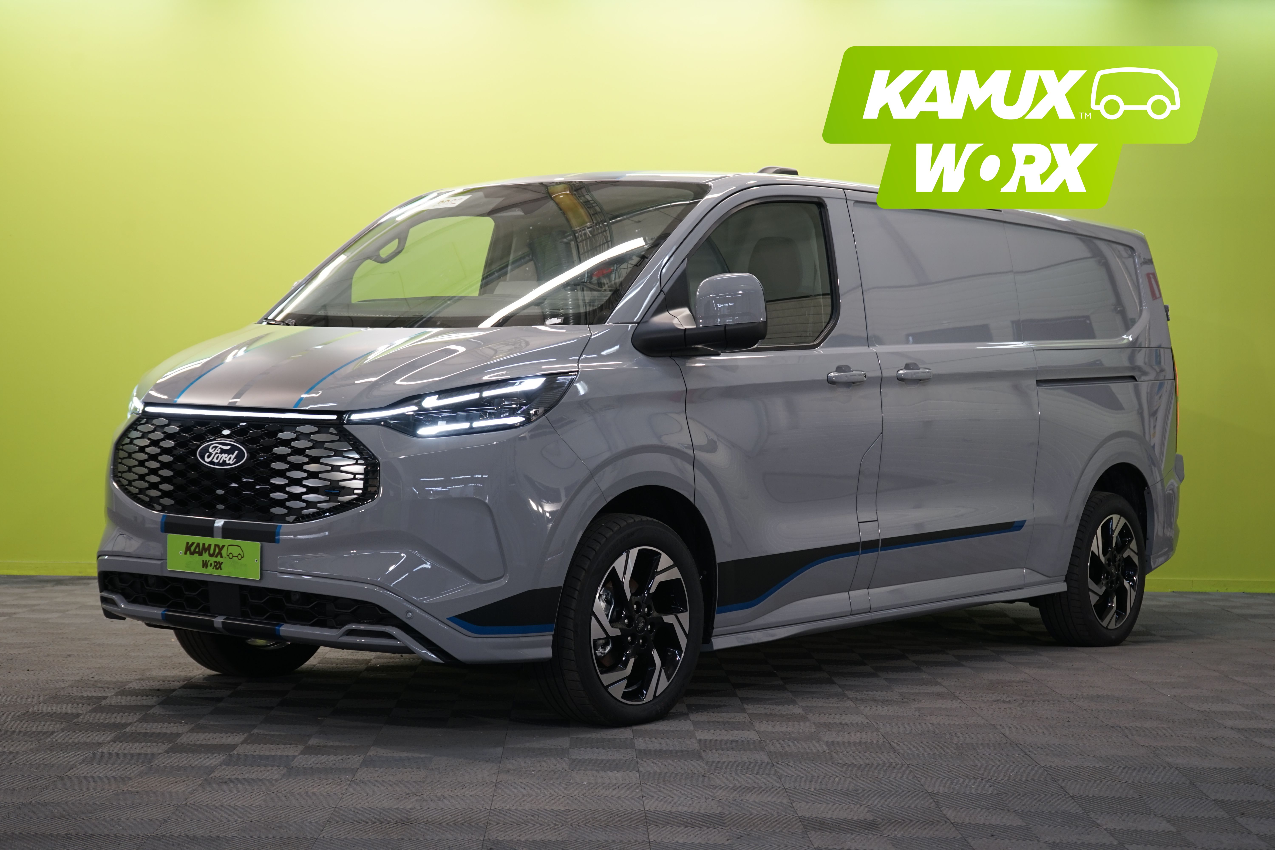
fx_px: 2160
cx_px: 638
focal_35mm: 61
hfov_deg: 32.9
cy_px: 425
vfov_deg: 22.3
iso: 250
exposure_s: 1/20
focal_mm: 61
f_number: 5.6
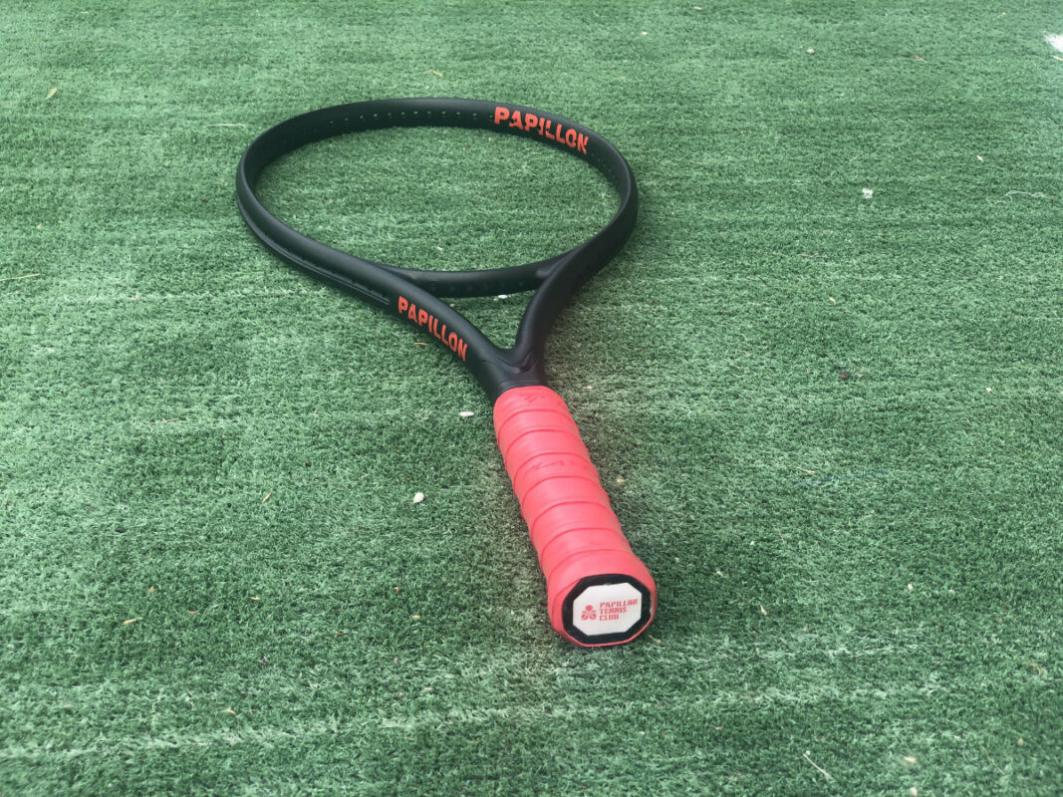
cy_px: 398
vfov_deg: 28.0
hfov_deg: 36.8
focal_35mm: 52
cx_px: 532
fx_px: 1597
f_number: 2.4
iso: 16
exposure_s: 1/208
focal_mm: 6
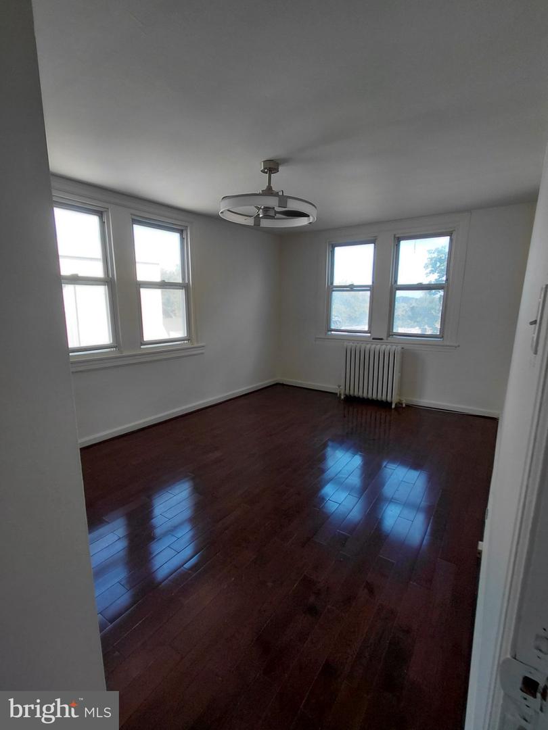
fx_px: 338
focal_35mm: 16
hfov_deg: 78.1
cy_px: 365
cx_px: 274
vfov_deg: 94.5
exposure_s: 1/130
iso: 40
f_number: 2.2
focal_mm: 1.64
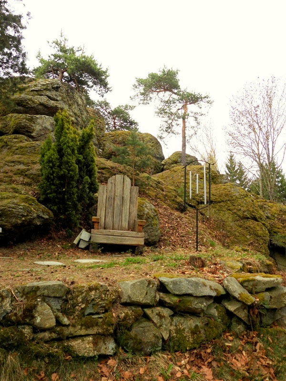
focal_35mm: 30
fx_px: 330
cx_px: 143
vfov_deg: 60.0
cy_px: 190
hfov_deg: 46.8
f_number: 3.2
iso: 100
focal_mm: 5.4
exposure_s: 1/250
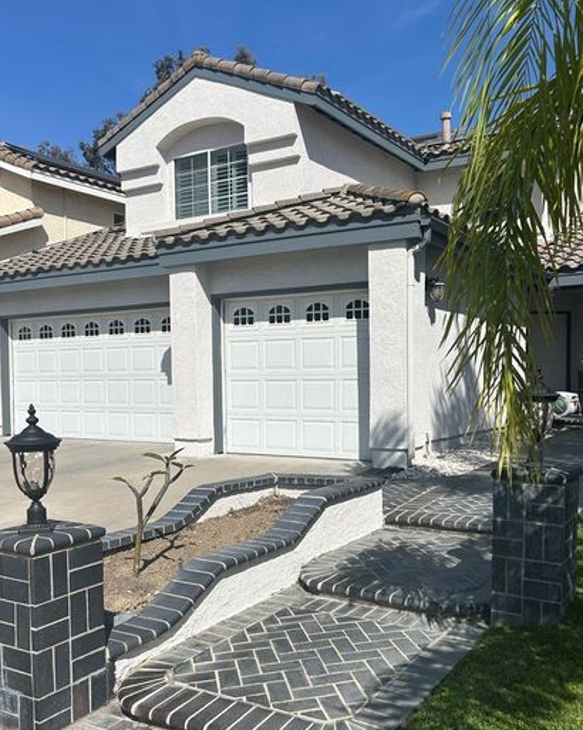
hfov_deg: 44.3
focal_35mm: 33
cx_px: 343
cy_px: 411
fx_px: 712
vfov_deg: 54.1
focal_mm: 5.7
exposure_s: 1/6993
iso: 50
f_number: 1.5
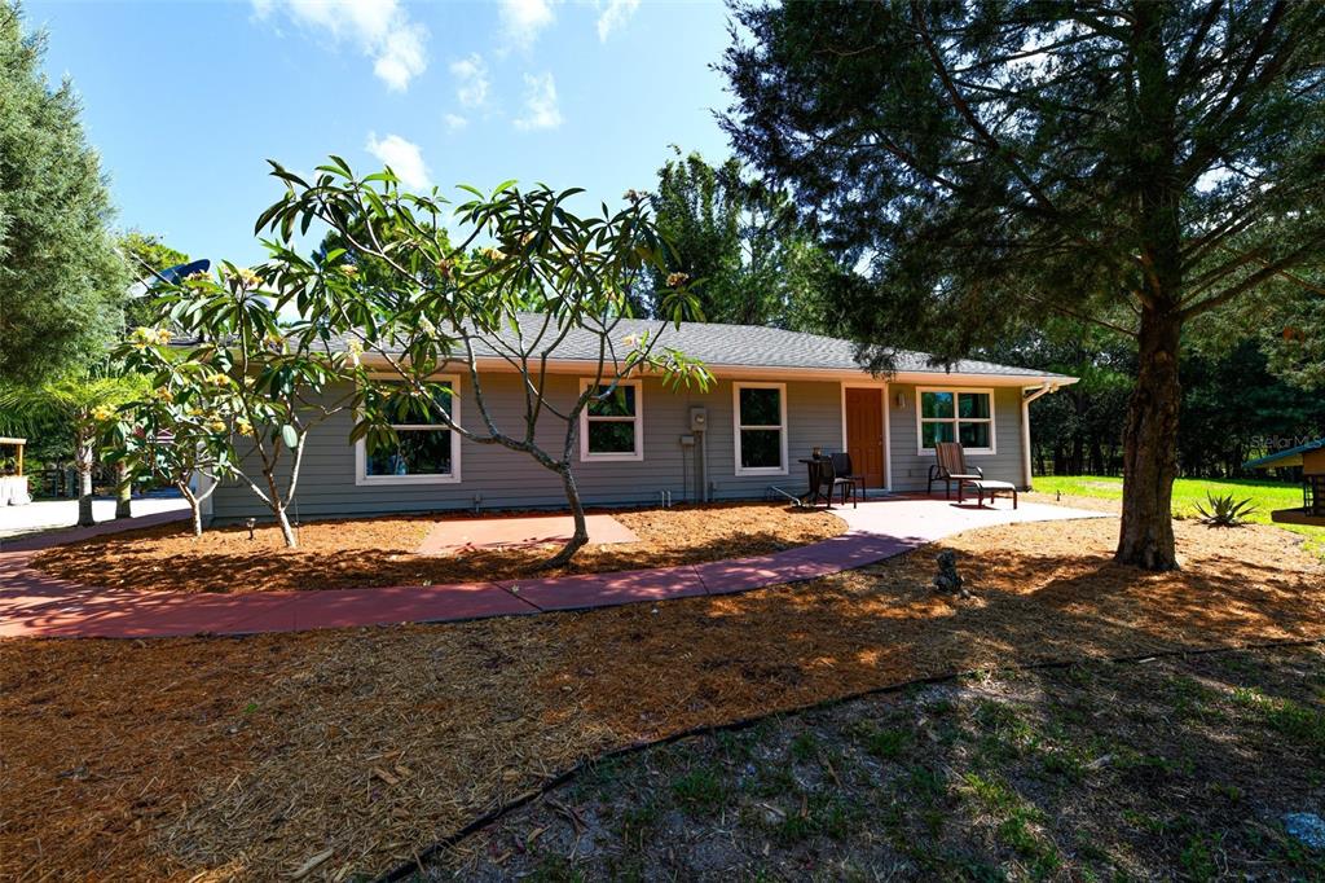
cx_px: 662
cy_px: 442
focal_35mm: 14
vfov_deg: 81.2
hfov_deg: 104.3
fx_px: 515
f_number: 9
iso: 64
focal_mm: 14
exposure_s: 1/100
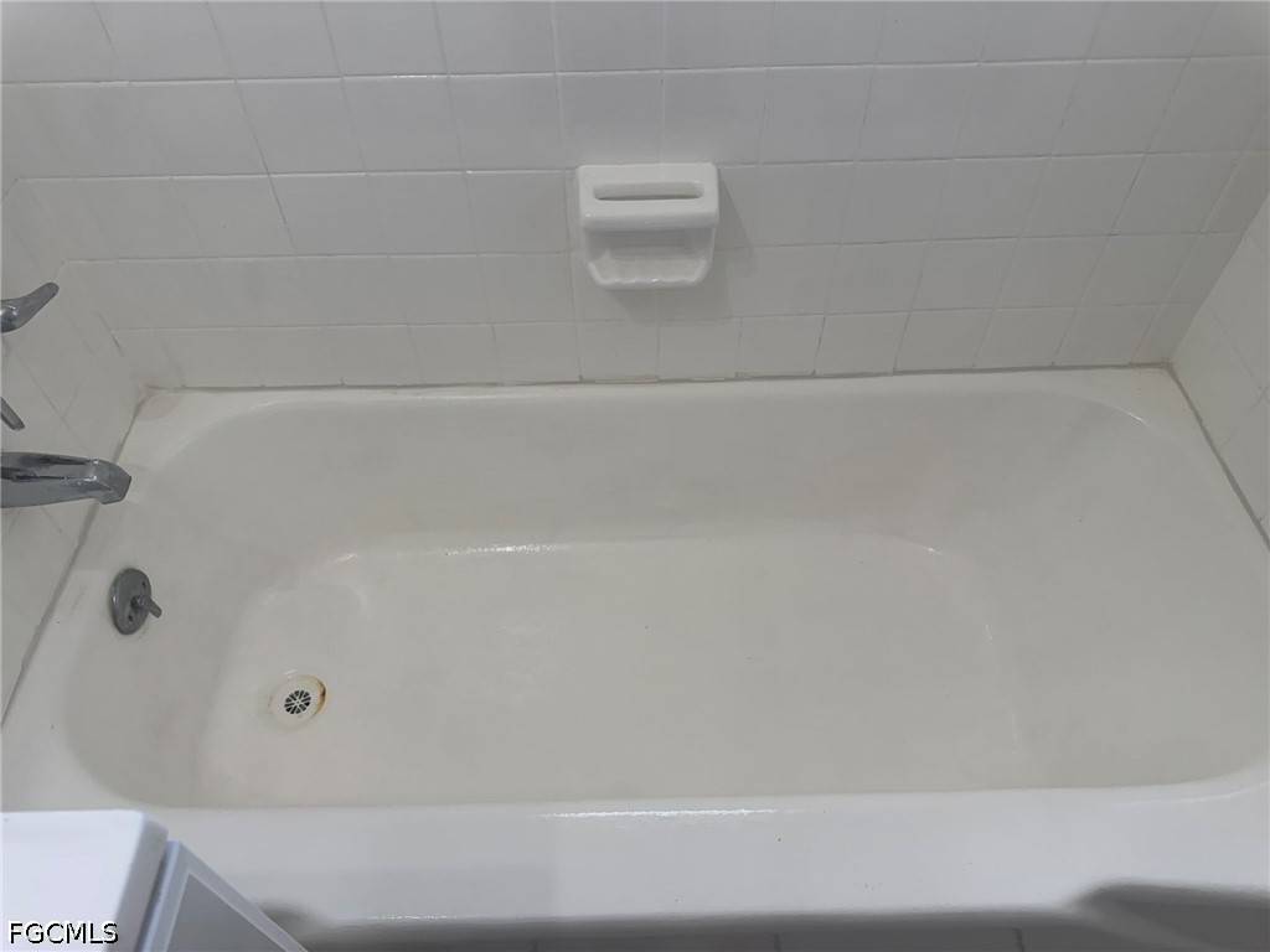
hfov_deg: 71.6
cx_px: 635
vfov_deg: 56.8
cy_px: 476
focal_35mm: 24
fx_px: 881
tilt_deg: -48.7
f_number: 1.78
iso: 50
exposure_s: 1/136
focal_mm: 6.76
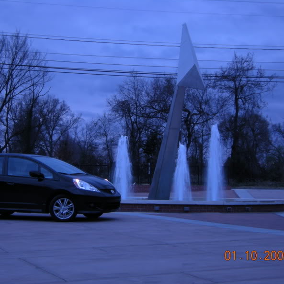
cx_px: 115
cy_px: 142
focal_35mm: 62
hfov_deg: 27.7
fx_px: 575
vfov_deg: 27.7
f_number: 3.8
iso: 64
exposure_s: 1/7.4
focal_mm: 8.8
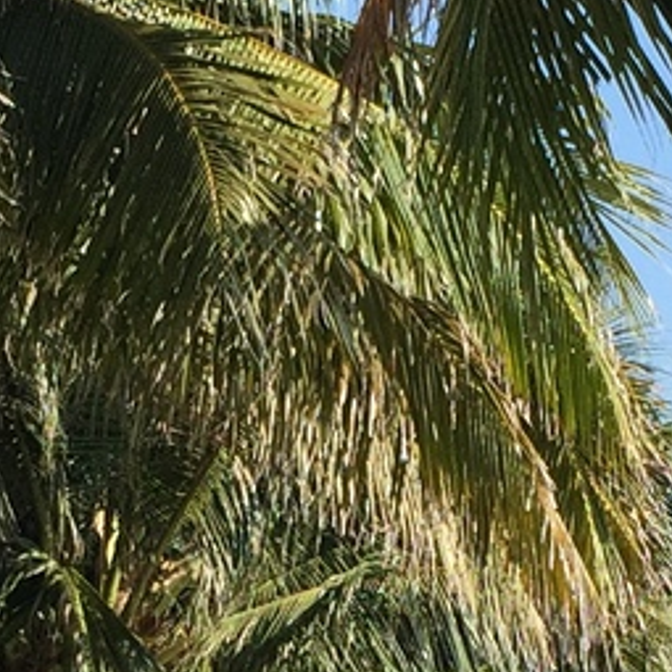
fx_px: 3536
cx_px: 322
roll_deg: -0.9
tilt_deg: +2.2
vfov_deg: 10.7
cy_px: 764
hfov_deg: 10.9
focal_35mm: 161
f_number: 2.2
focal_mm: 4.15
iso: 32
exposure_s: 1/1522
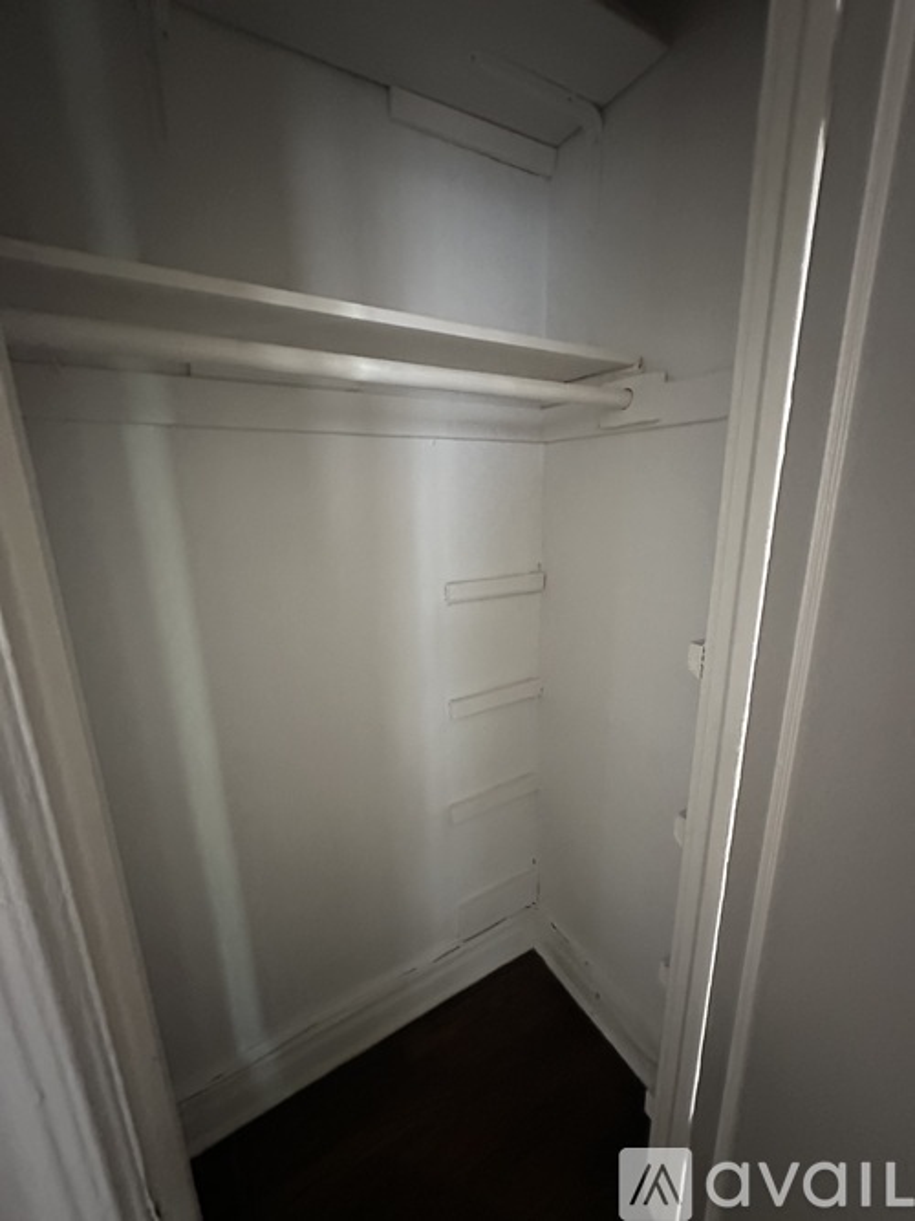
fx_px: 494
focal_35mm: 14
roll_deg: +1.5
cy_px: 610
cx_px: 458
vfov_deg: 102.1
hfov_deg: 85.7
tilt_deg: -13.7
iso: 1250
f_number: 2.2
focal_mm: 2.22
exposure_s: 1/30
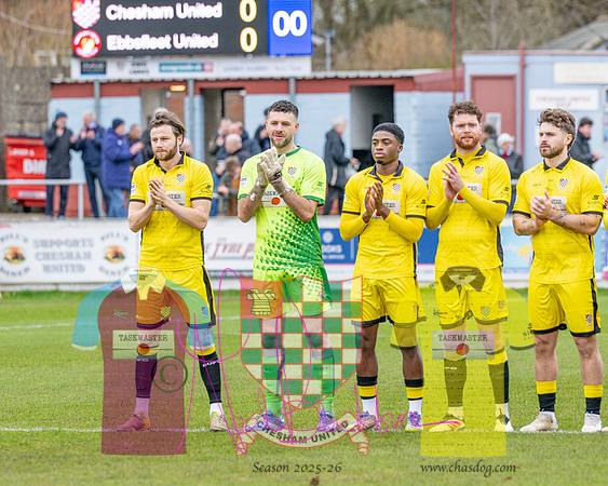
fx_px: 6522
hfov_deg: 5.3
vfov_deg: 4.3
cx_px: 265
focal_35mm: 363
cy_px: 246
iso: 400
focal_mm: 200
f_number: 4
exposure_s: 1/640
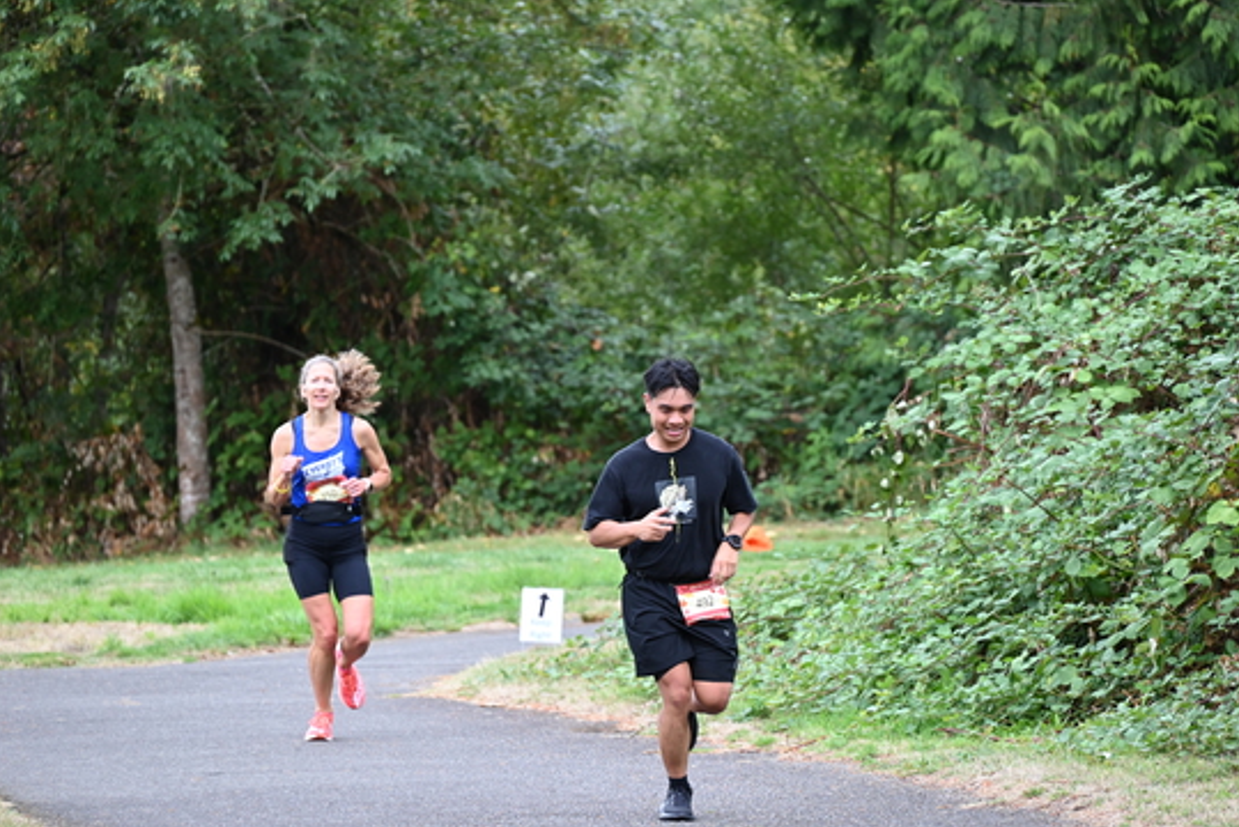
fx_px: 7024
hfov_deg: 10.1
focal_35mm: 204
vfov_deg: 6.7
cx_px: 630
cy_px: 417
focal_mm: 200
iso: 1000
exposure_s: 1/250
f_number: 6.3
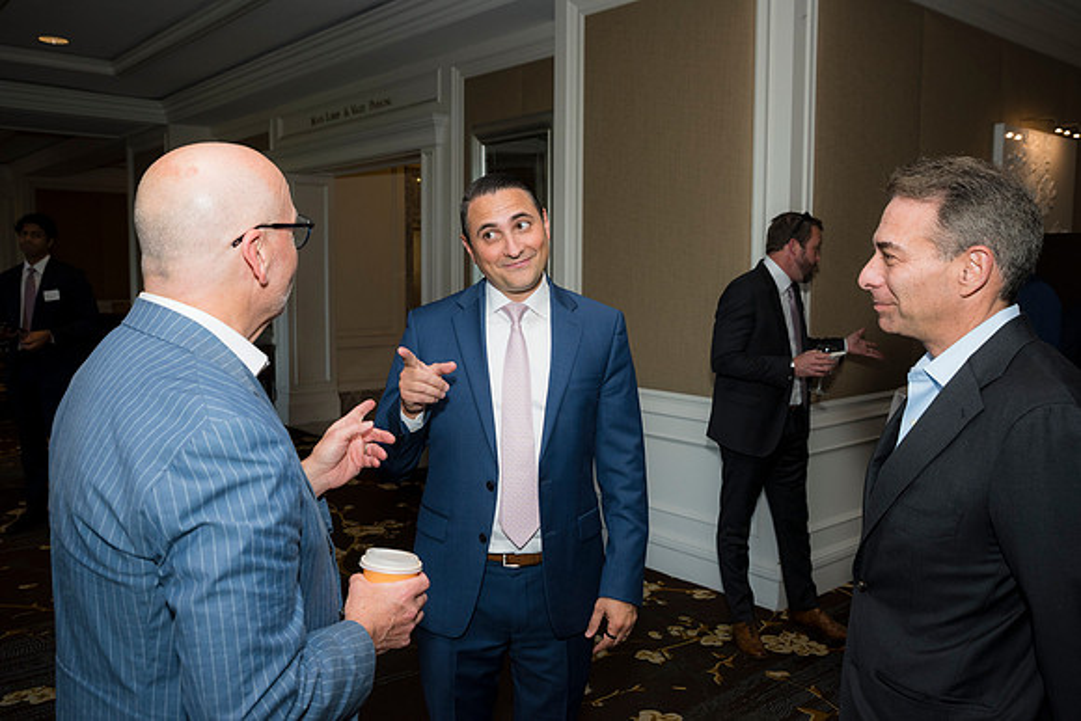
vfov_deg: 42.3
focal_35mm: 31
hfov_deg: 60.3
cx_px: 540
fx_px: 931
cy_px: 360
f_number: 5.6
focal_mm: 31
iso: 800
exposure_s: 1/125
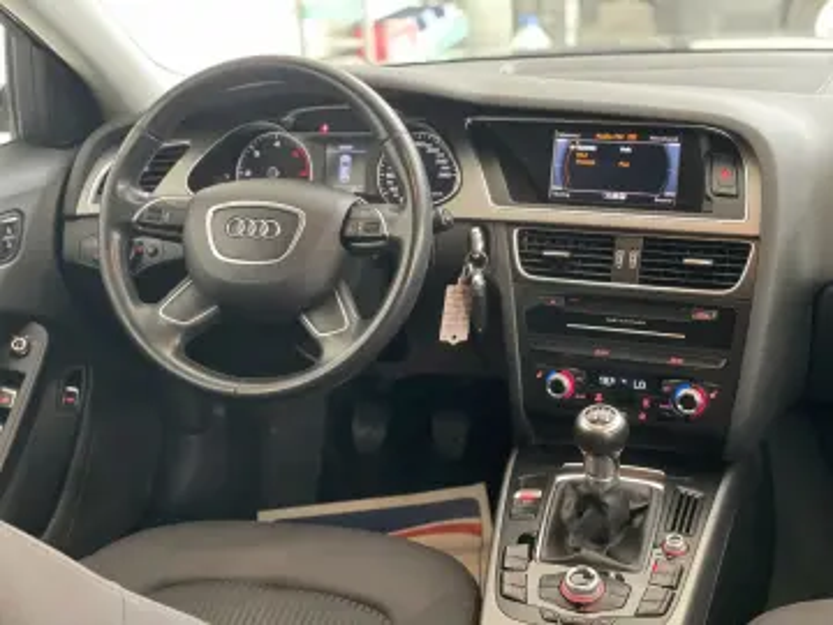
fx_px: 1251
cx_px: 416
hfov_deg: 36.8
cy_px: 312
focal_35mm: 52
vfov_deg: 28.0
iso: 500
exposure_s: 1/37
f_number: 2
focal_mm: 6
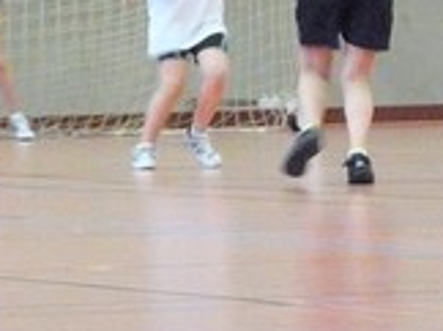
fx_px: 7629
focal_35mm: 597
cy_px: -53
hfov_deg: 3.3
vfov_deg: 2.5
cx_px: 271
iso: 1250
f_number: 7.1
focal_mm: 38.3
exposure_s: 1/30
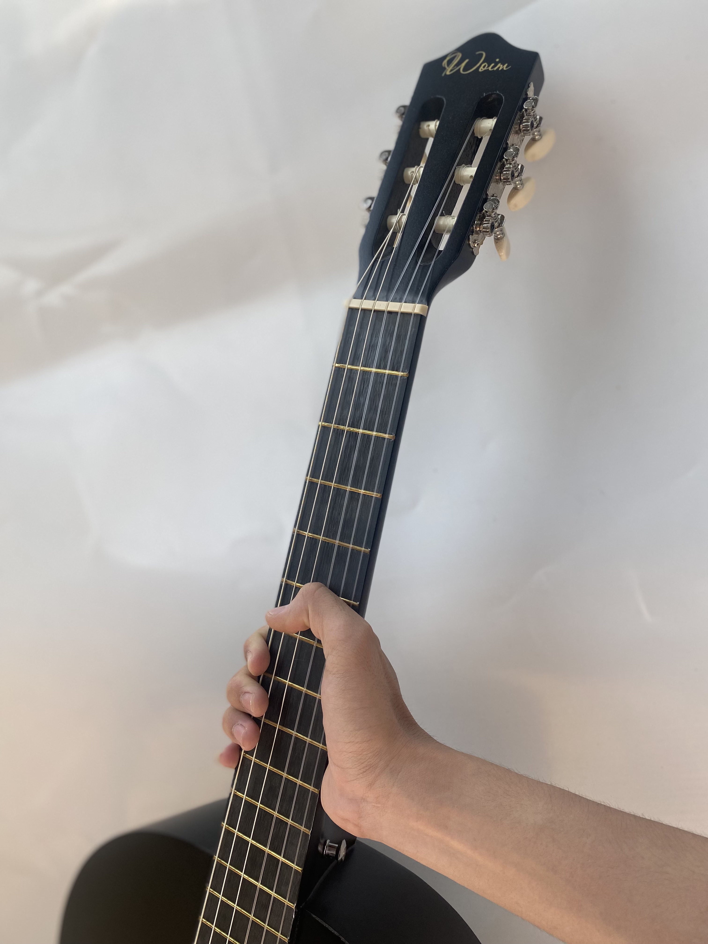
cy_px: 472
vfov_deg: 67.3
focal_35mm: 26
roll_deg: +14.3
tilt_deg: -0.7
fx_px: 709
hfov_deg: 53.1
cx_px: 354
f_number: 1.8
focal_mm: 4.25
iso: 32
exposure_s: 1/942
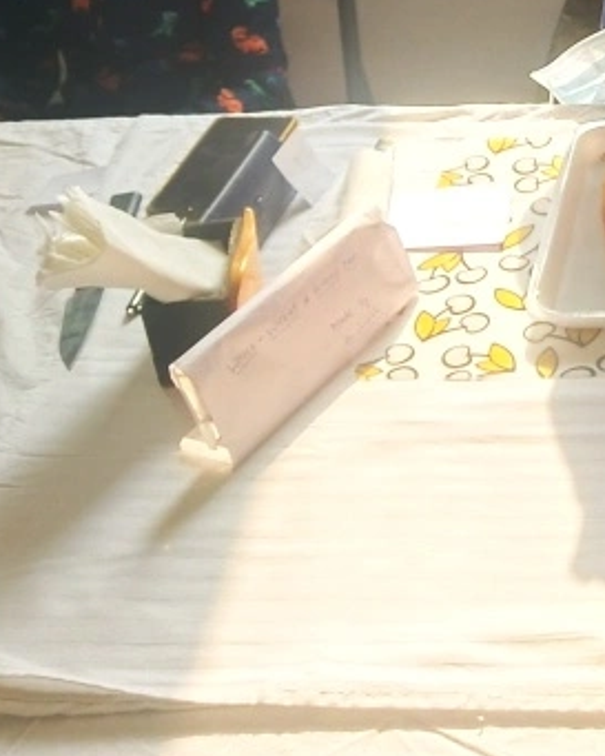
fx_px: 1969
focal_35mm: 88
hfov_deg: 16.4
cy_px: 60
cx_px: 824
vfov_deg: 21.2
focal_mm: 3.95
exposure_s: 1/273
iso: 111
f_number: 1.8
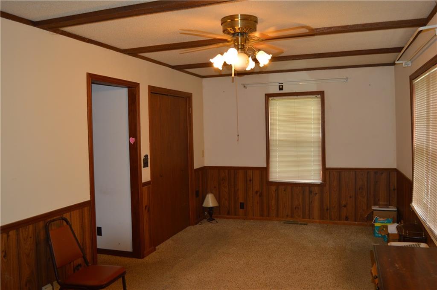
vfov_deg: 45.6
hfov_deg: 64.6
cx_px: 218
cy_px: 145
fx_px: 346
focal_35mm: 28
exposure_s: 1/60
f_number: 3.5
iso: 400
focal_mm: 19
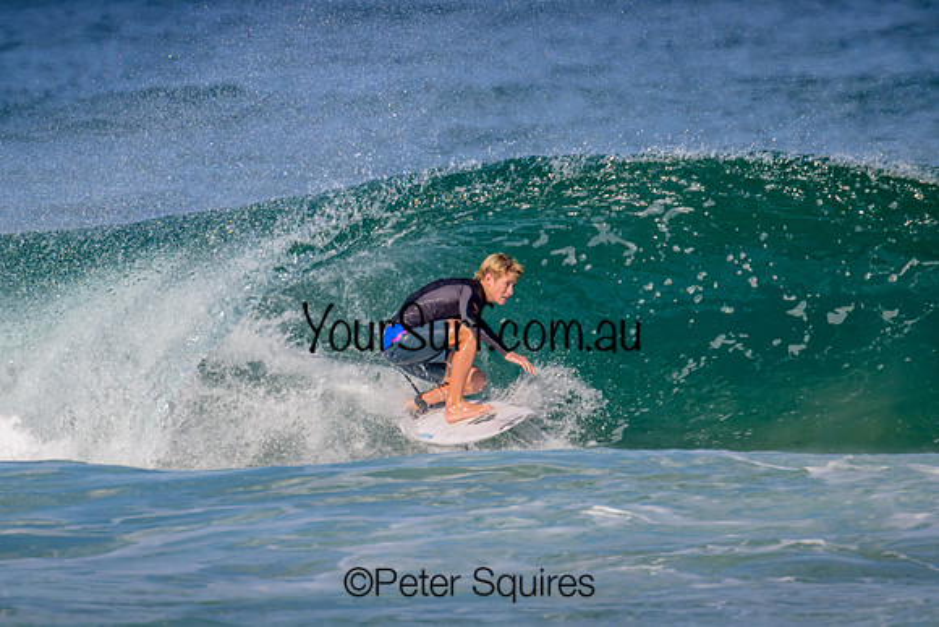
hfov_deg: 2.4
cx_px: 426
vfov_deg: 1.6
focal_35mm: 873
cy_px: 285
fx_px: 22783
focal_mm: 800
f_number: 11
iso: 900
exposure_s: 1/2000
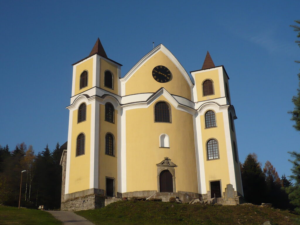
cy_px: 112
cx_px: 150
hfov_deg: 41.2
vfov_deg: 31.5
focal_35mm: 46
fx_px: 399
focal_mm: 5.8
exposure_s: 1/400
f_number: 8
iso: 100
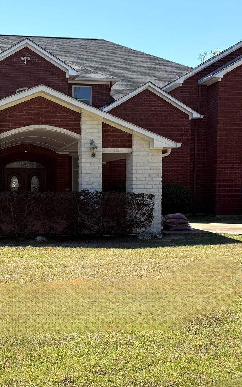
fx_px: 507
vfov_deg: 41.8
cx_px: 63
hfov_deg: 26.5
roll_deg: -0.3
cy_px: 201
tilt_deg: -3.0
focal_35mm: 48
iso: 80
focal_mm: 6.76
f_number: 1.78
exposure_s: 1/4167
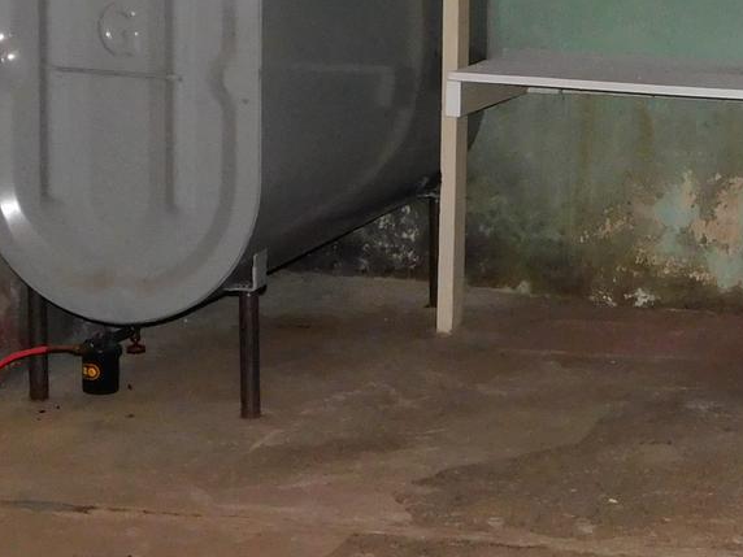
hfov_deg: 15.1
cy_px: 142
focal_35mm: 129
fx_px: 2769
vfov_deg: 11.5
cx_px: 675
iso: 400
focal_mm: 6.3
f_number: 3.5
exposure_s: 1/30
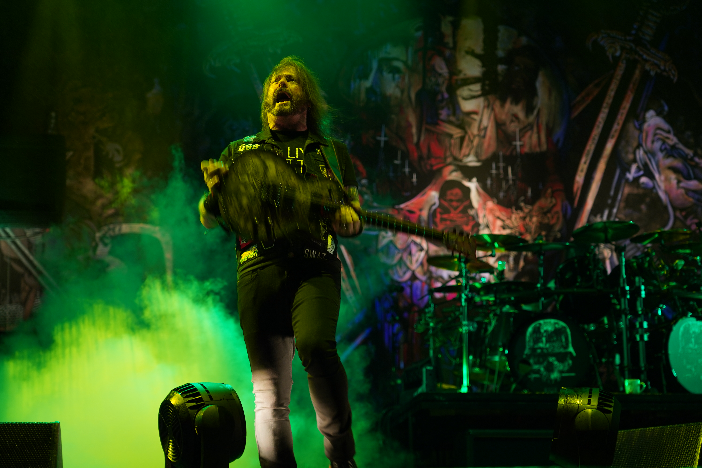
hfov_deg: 29.7
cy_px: 234
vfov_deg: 20.0
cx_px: 351
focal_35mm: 68
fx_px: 1326
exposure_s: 1/80
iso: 200
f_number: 4
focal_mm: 68
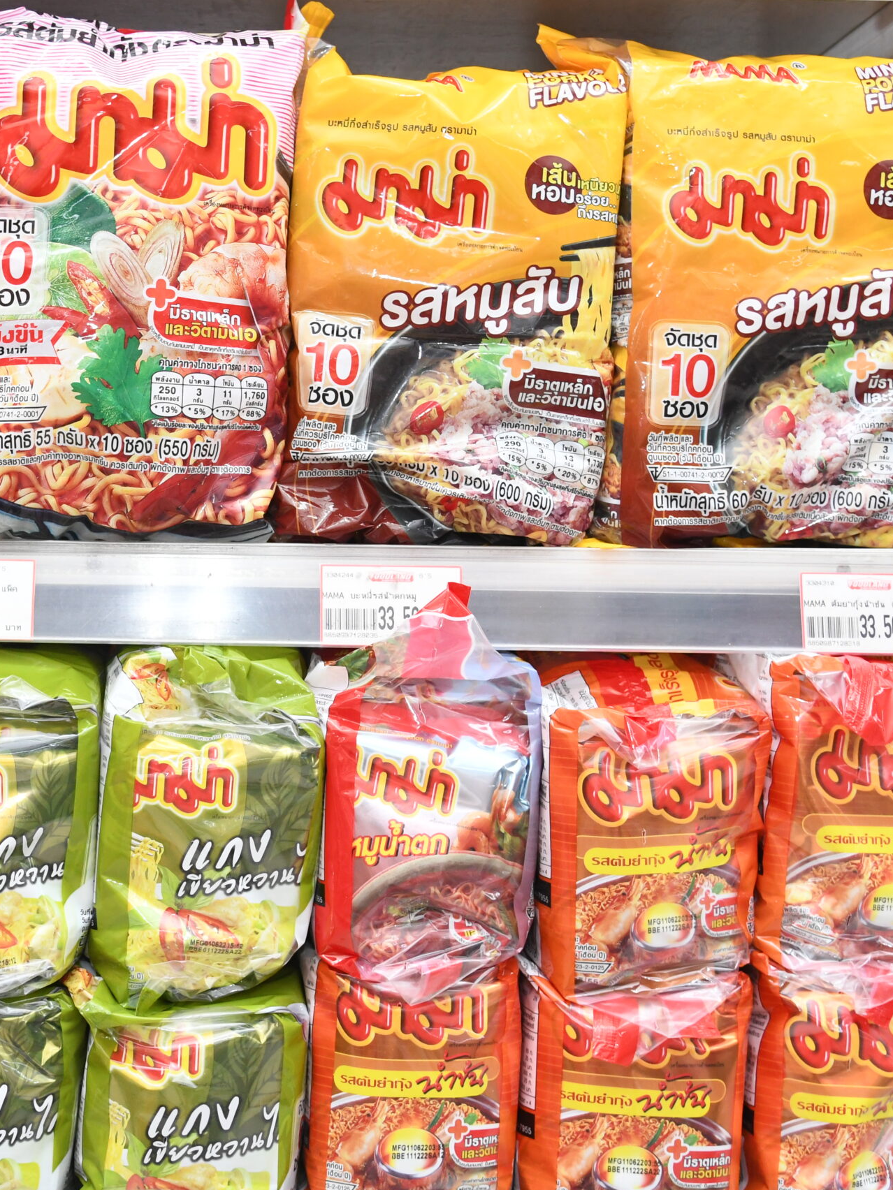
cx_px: 108
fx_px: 1789
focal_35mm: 52
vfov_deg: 36.8
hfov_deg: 27.2
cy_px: 595
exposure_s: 1/200
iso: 1600
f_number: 5.6
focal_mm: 24
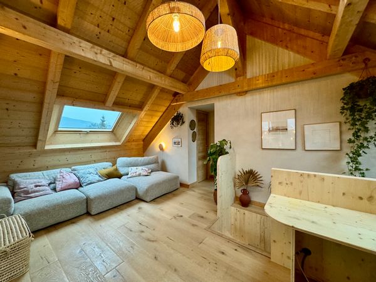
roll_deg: +1.3
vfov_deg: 85.7
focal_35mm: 14
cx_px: 188
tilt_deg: -1.6
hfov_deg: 102.1
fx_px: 152
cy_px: 141
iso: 400
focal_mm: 2.22
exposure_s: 1/50
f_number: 2.2
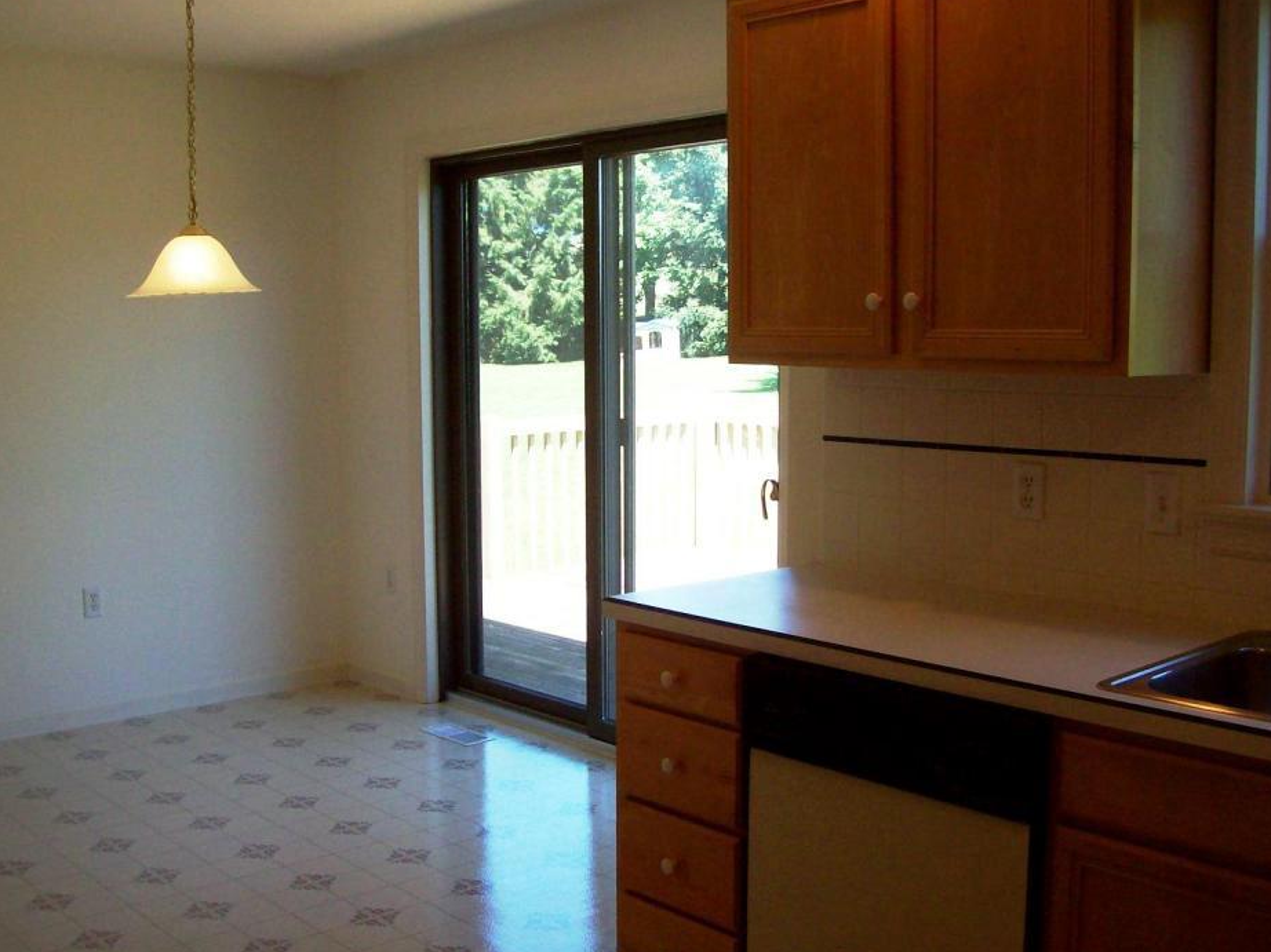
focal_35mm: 40
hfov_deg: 46.8
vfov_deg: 35.9
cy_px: 493
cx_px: 593
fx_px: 1468
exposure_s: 1/116
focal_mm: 6
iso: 80
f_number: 2.7
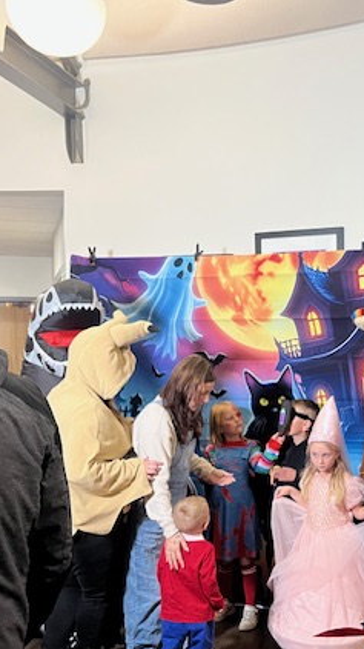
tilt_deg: -3.3
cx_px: 344
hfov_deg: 26.5
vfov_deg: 47.3
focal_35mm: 43
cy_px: 368
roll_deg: +0.2
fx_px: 739
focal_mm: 5.1
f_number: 1.6
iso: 200
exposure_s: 1/60
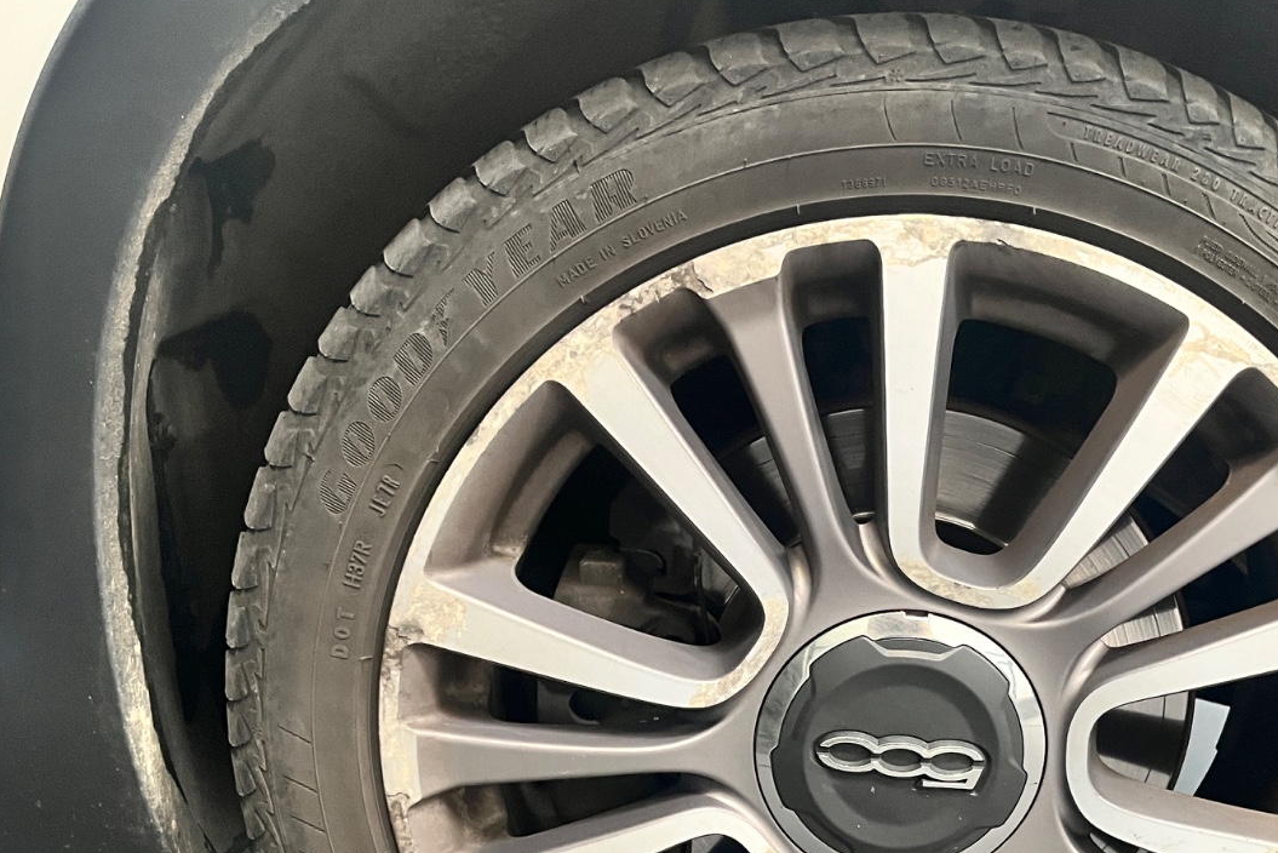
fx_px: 1456
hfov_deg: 46.8
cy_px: 672
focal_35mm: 41
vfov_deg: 31.9
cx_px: 830
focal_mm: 5.1
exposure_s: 1/33
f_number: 1.6
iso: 400
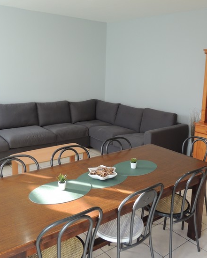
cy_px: 118
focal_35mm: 34
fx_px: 260
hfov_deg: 43.2
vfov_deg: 52.8
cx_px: 121
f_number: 3
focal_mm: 4.3
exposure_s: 1/30
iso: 180
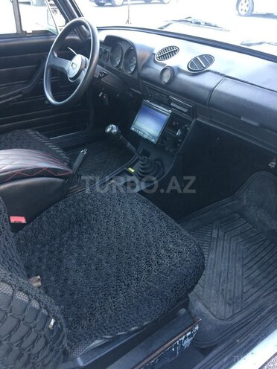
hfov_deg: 48.2
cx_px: 138
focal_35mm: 29
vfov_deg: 61.7
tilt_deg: -34.2
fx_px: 309
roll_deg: +0.8
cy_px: 184
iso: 50
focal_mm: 4.15
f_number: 2.2
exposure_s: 1/33
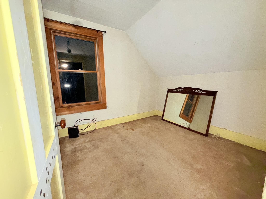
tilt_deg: -9.2
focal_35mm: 14
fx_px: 108
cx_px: 133
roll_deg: +1.2
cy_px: 100
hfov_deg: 102.1
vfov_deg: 85.7
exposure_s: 1/60
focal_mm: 2.22
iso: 400
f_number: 2.2
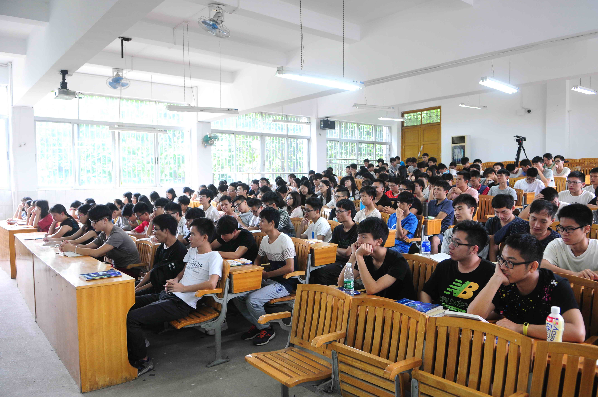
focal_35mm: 26
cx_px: 299
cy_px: 198
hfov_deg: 70.5
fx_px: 423
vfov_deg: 50.3
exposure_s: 1/45
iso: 400
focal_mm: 17
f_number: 3.3
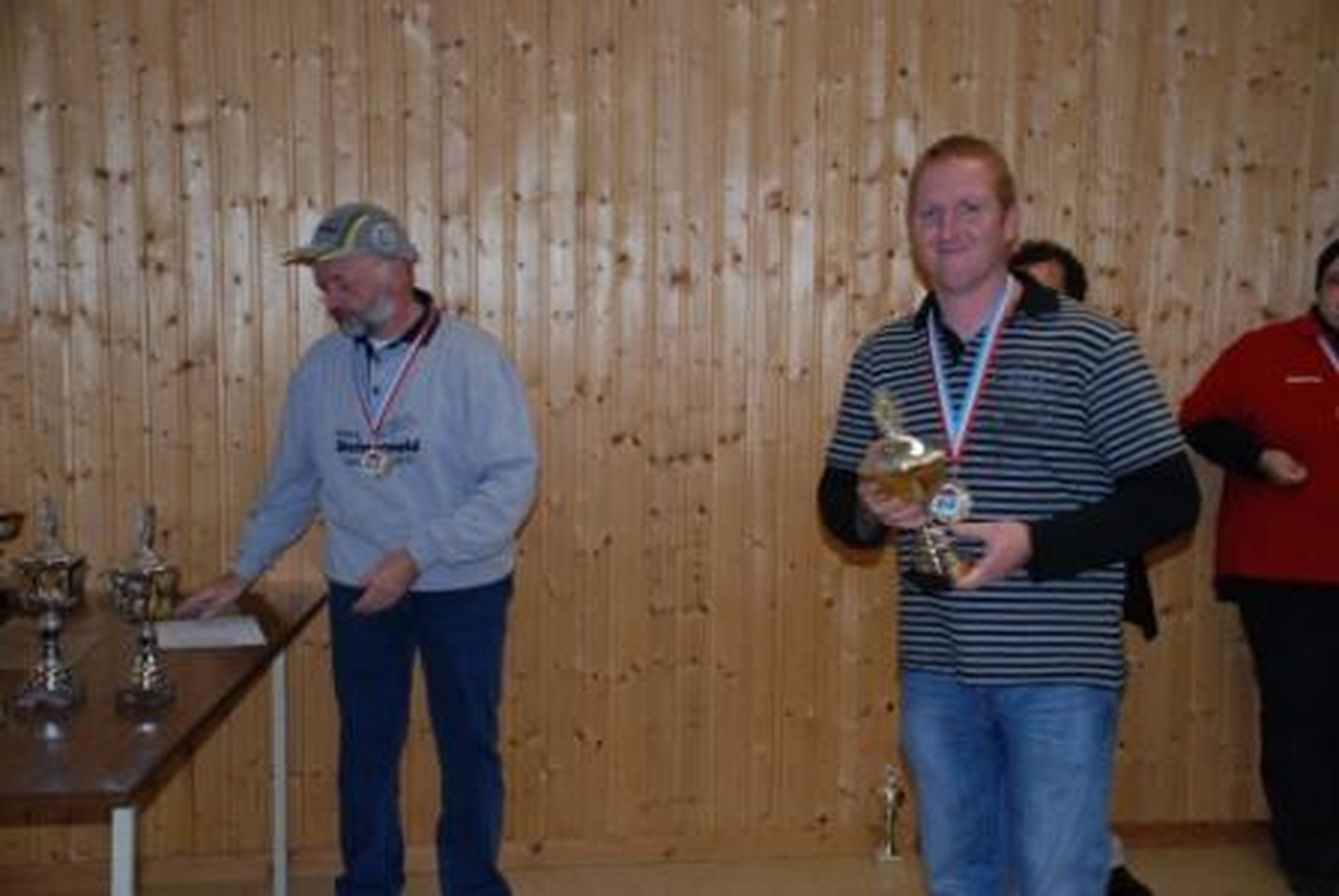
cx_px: 670
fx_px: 1564
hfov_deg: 46.3
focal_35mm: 42
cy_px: 448
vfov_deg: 32.0
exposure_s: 1/60
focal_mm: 28
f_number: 4
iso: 400
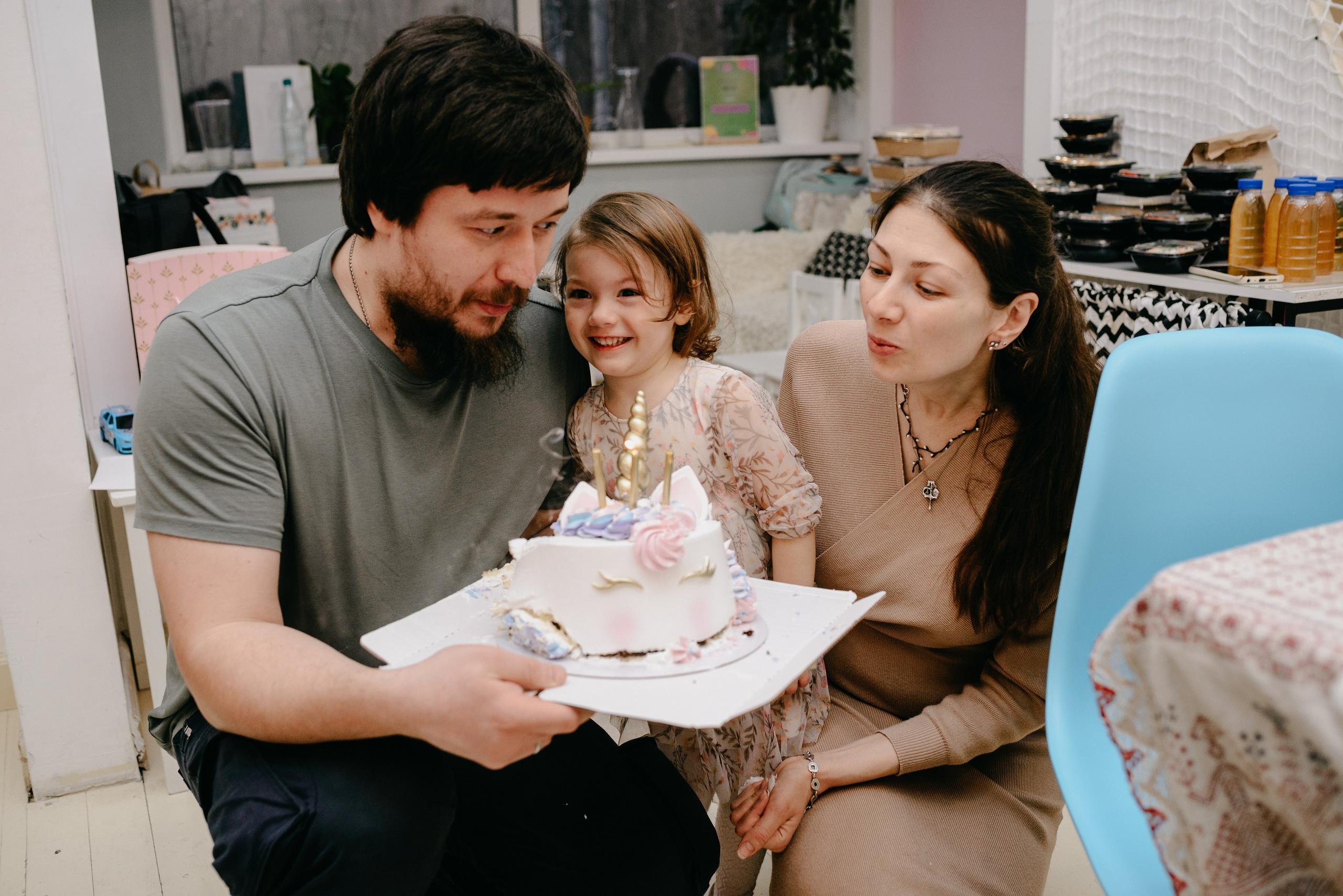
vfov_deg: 37.9
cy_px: 448
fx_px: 1306
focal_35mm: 35
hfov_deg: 54.4
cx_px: 672
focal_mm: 35
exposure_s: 1/160
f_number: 3.2
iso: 400
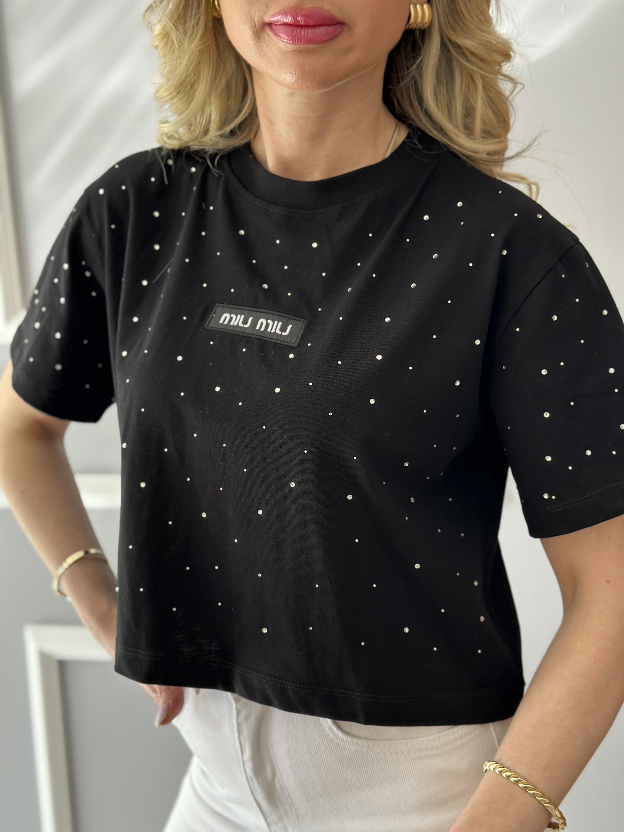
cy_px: 416
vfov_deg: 39.7
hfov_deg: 30.3
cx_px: 312
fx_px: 1154
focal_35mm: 48
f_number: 1.78
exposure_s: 1/151
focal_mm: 6.86
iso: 64
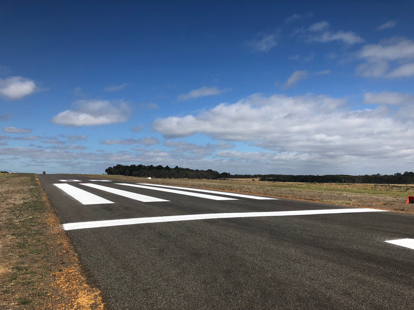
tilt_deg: +4.0
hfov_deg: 63.4
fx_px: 335
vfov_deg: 49.7
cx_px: 207
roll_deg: -0.9
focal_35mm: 28
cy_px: 155
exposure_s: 1/3690
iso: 25
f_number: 1.8
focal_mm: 4
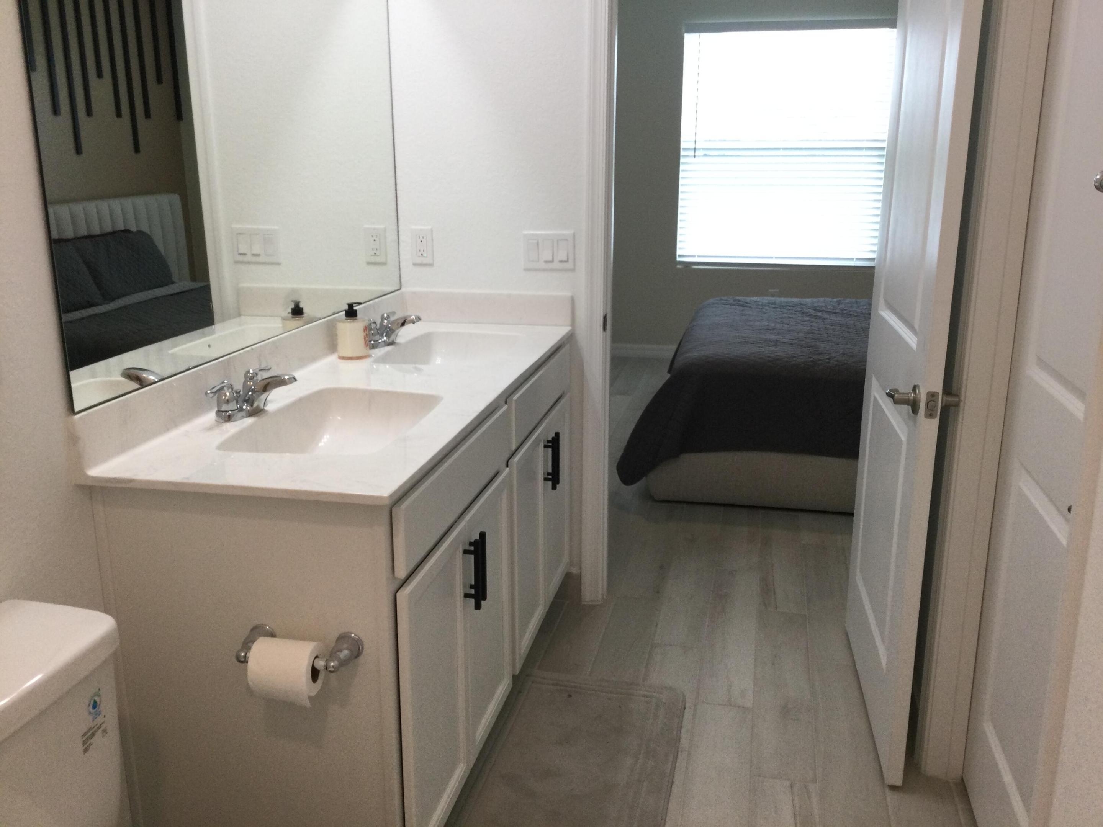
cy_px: 414
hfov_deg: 58.4
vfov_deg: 45.4
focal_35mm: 31
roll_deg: -1.3
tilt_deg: -15.2
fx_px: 988
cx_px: 552
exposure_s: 1/30
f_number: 2.4
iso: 32
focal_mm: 3.3
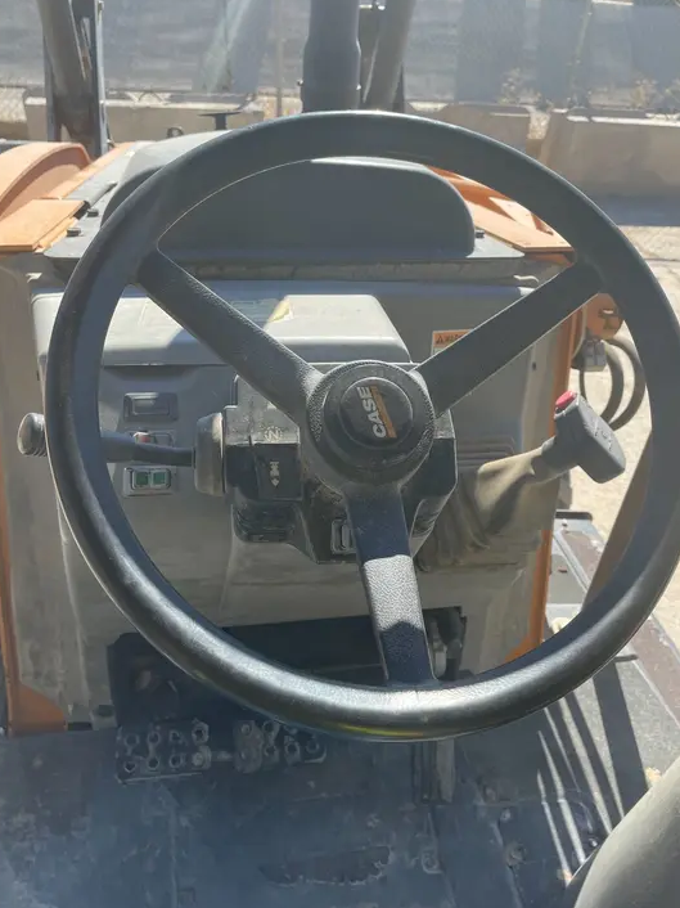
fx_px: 708
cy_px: 446
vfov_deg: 65.3
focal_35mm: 27
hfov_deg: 51.3
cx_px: 334
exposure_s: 1/1770
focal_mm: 4.2
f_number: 1.6
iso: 50
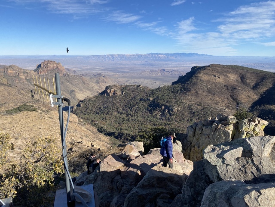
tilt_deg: -15.7
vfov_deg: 53.1
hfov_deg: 67.3
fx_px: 207
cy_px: 104
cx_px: 138
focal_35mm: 26
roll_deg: -1.0
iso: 32
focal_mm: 4.25
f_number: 1.8
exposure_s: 1/2890
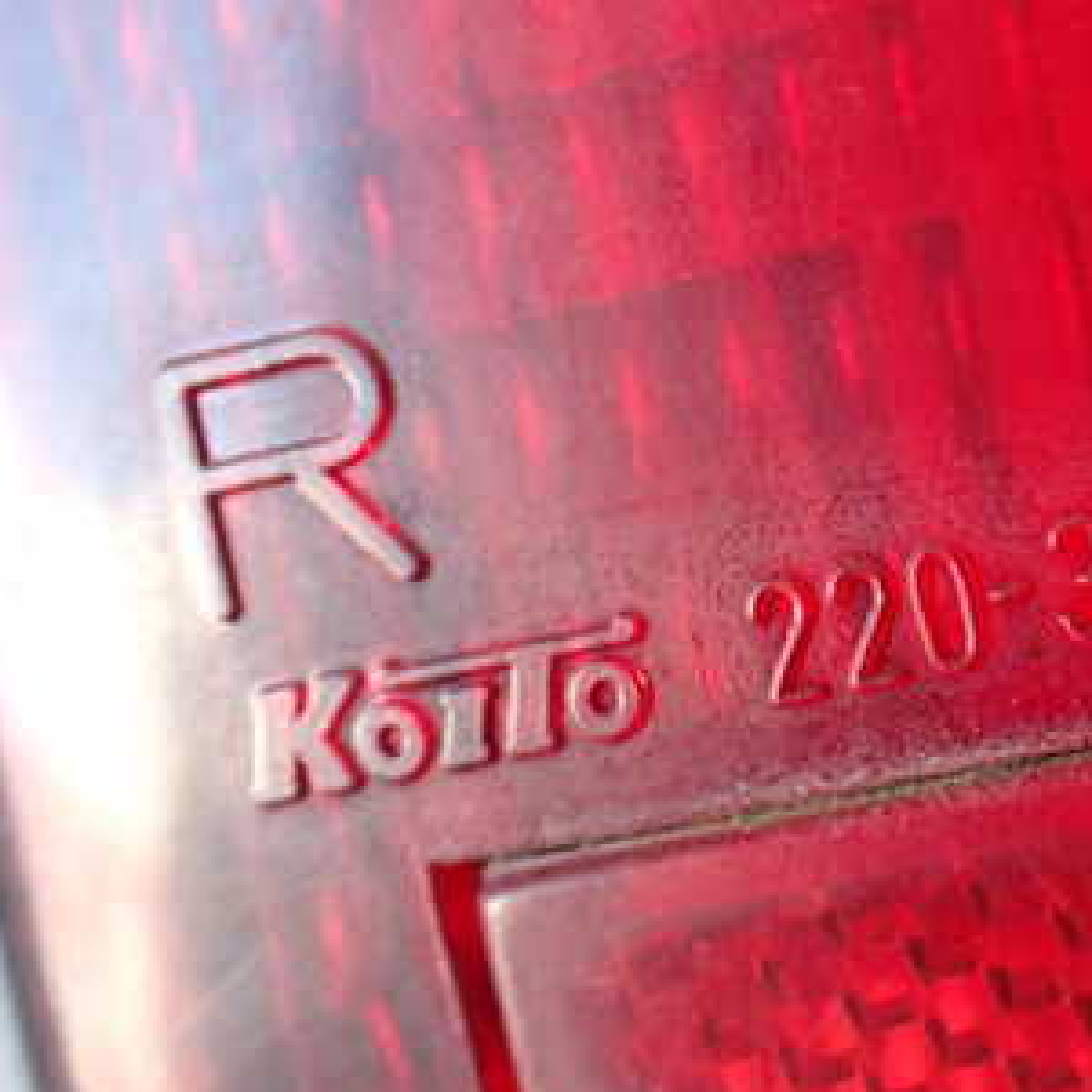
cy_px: 440
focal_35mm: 53
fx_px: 1892
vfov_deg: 32.1
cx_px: 968
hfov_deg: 30.8
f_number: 2.3
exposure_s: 1/125
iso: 800
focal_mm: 5.4
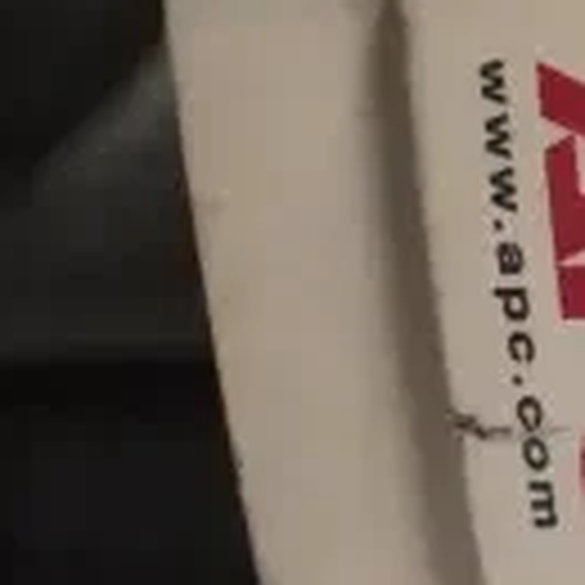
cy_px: 223
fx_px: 2524
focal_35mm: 132
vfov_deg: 13.2
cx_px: 1350
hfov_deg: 11.3
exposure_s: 1/100
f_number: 5
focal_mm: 22
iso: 6400
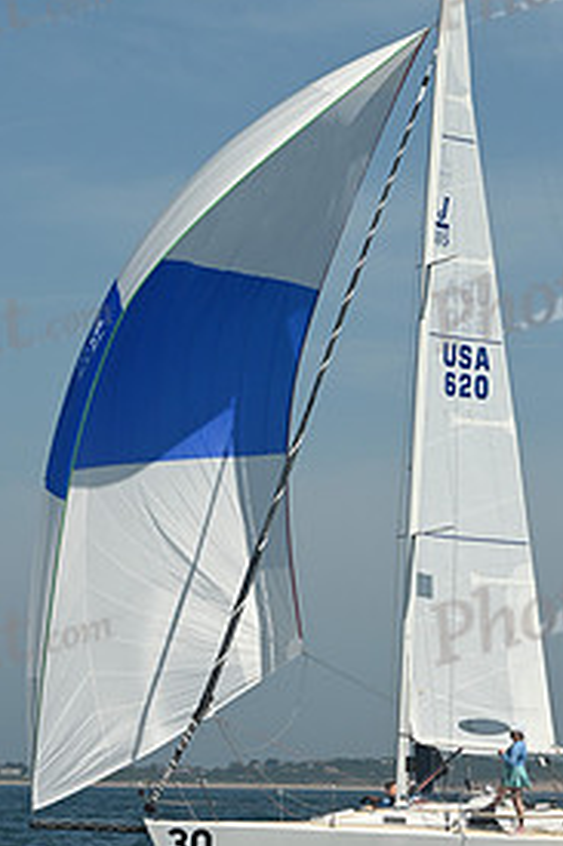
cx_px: 272
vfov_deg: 10.8
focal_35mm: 190
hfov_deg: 7.2
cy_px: 157
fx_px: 4462
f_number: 10
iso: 320
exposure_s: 1/1000
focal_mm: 90
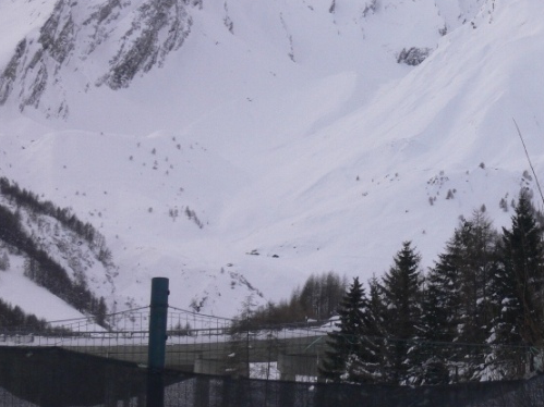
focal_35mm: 122
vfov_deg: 12.1
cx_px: 464
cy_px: 105
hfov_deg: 16.0
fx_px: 1917
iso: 80
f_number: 8
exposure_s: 1/160
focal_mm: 11
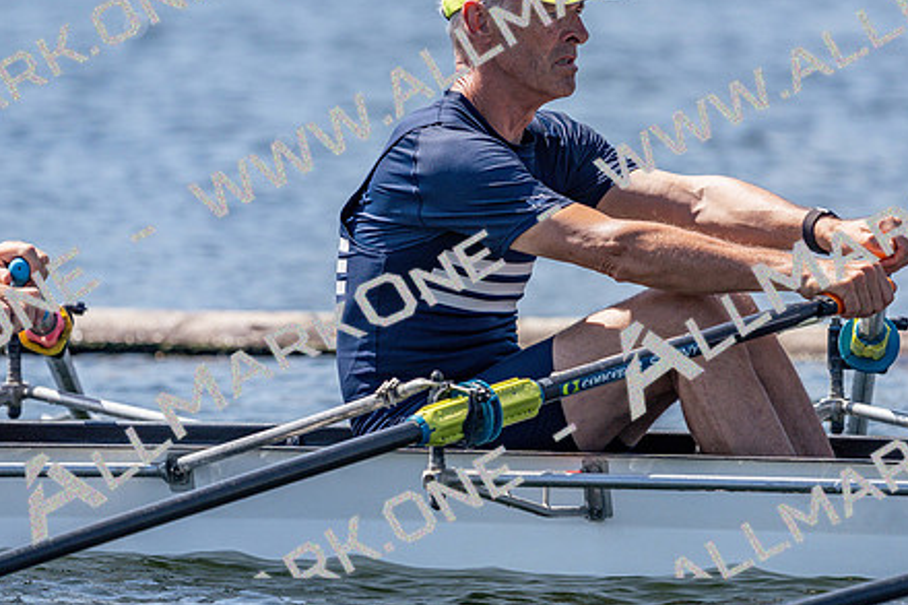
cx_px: 444
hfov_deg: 3.9
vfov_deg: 2.6
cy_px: 224
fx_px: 13438
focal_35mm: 533
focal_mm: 404
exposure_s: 1/2000
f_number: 6.3
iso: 320
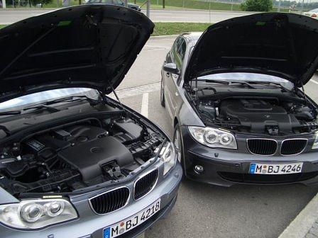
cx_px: 159
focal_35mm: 35
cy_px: 119
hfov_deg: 52.6
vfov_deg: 40.7
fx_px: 322
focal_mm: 5.8
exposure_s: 1/500
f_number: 2.6
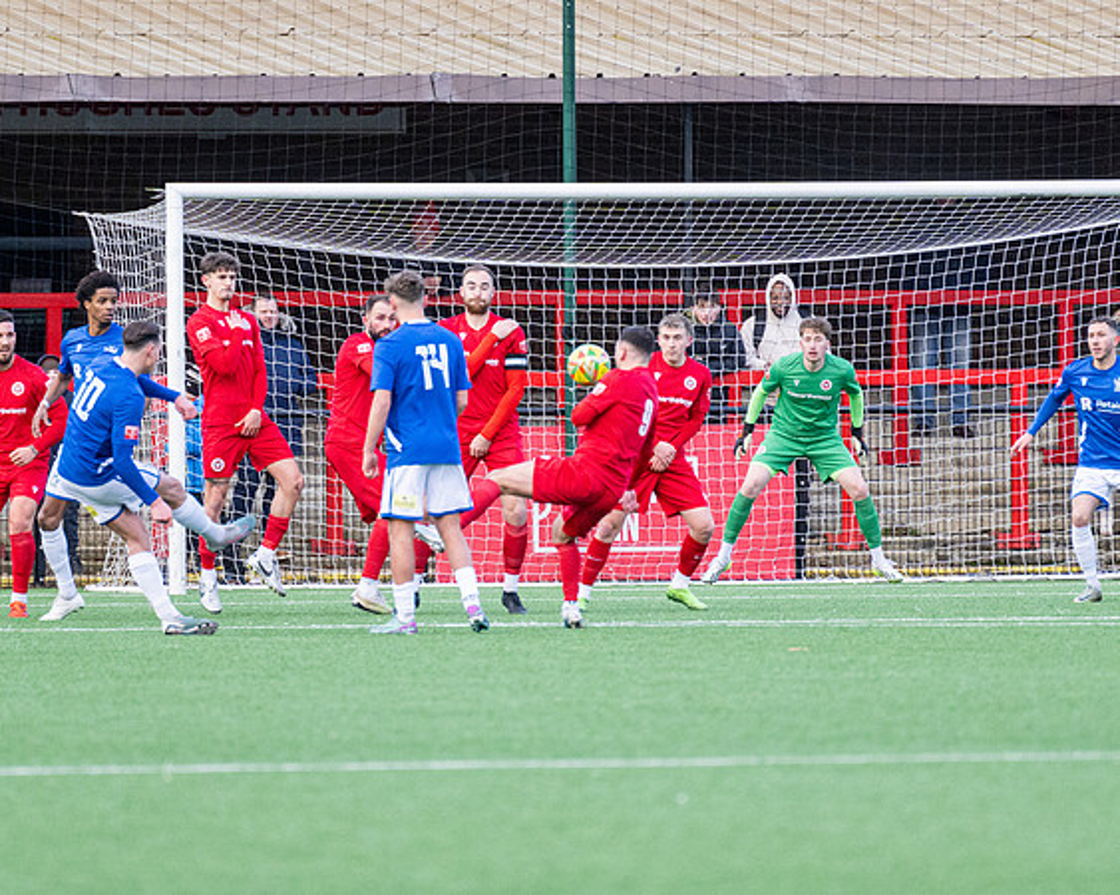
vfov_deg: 3.0
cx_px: 443
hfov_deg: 3.8
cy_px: 440
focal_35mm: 509
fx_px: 16874
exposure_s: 1/1250
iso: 1600
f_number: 4
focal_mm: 280
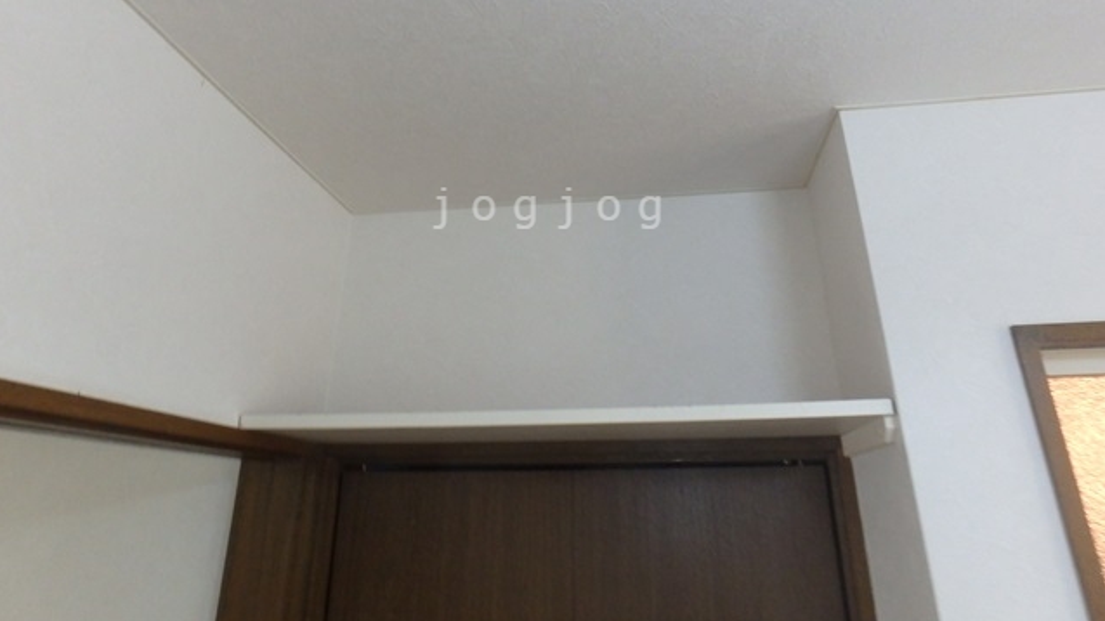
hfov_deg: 78.7
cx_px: 552
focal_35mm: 23
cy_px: 208
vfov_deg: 48.7
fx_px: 674
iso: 400
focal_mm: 3.7
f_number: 6
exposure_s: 1/30
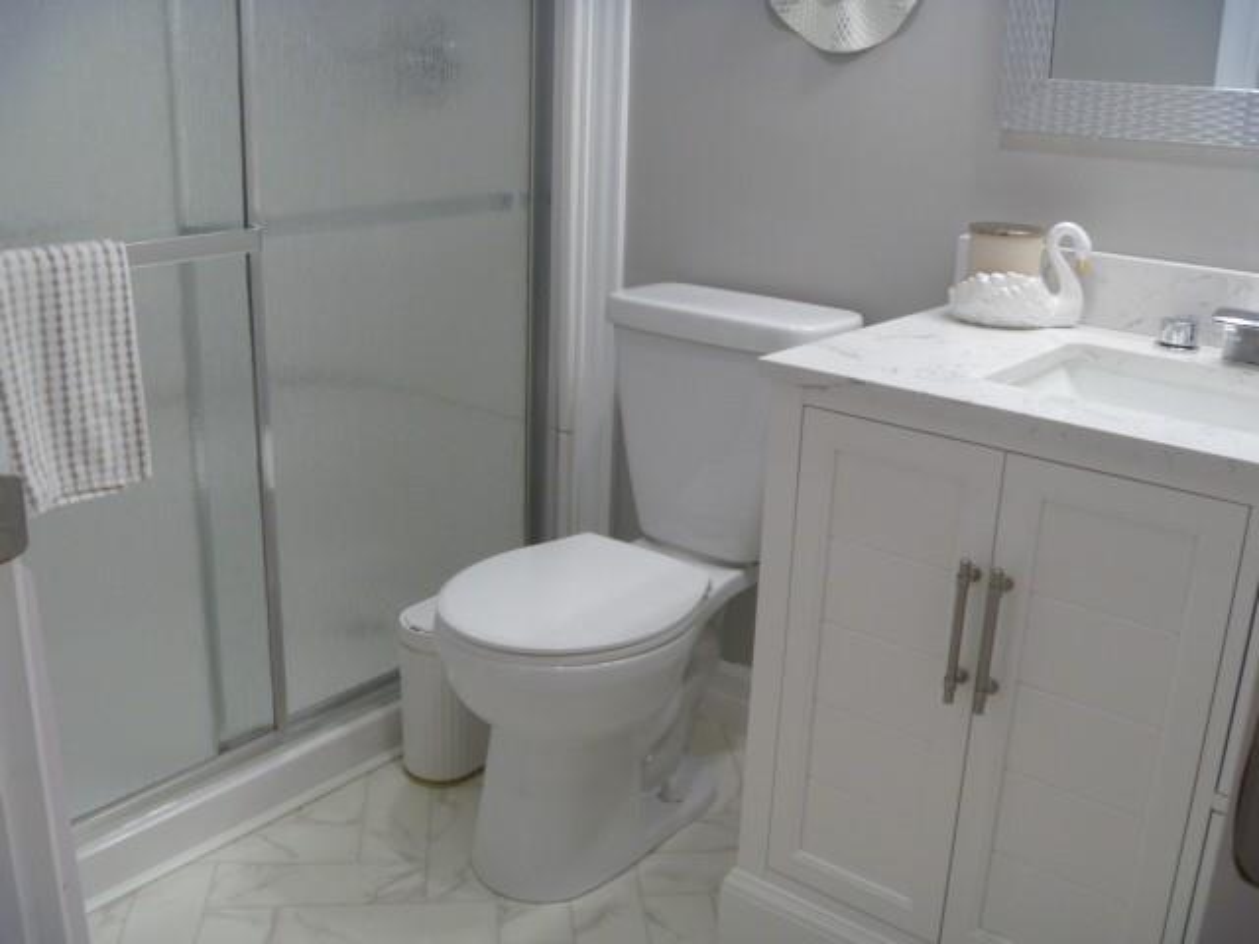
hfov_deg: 52.6
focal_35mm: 35
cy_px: 472
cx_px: 630
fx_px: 1273
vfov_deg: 40.7
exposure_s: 1/30
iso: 160
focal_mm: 6.3
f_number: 3.5
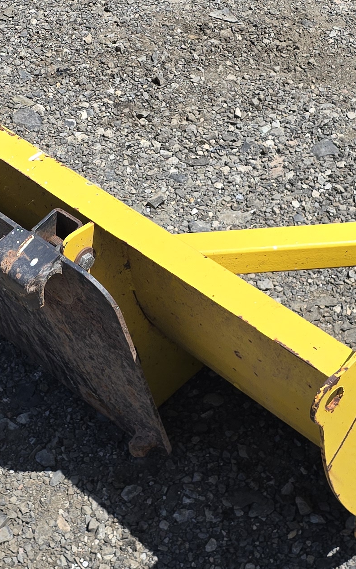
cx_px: 116
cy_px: 242
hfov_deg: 16.9
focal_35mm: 77
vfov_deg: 26.8
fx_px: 1194
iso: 12
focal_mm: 6.3
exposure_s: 1/897
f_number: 1.7
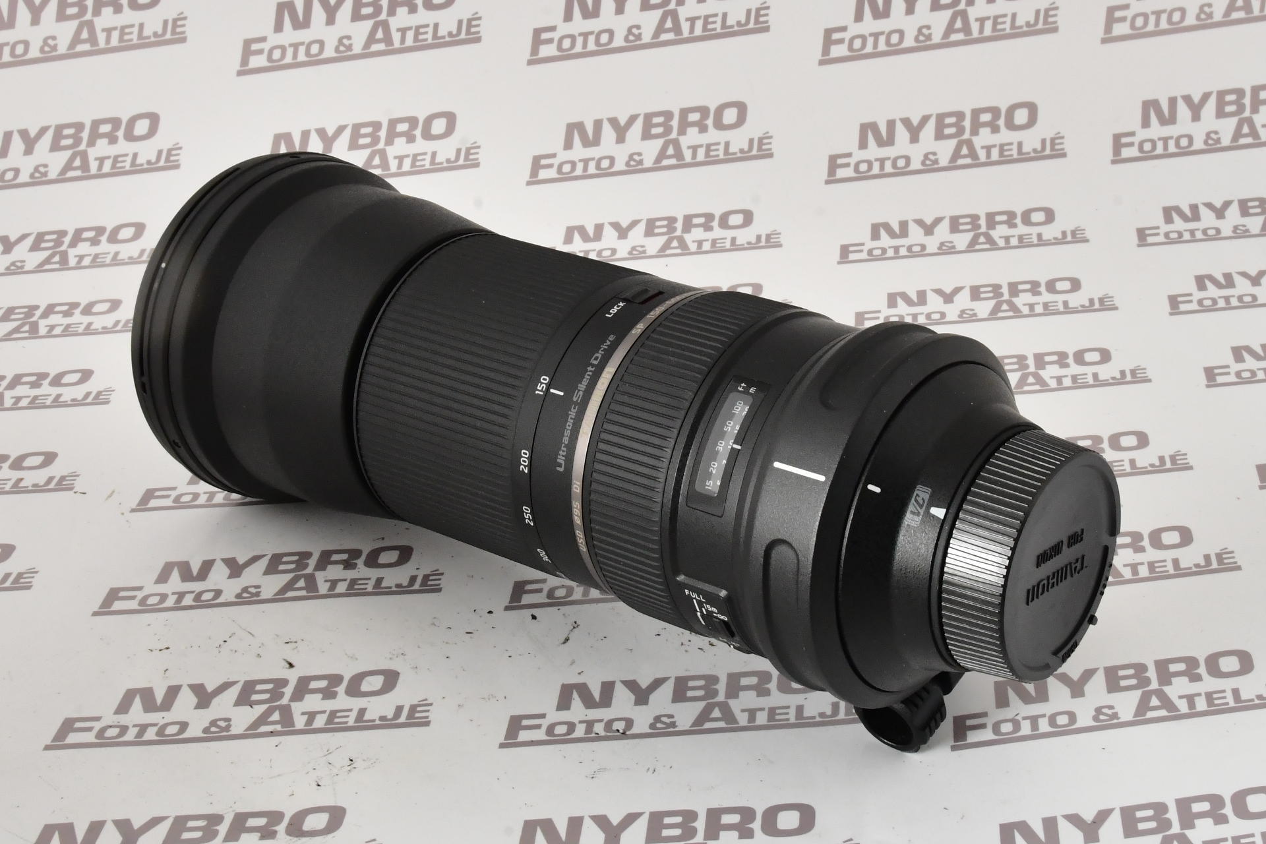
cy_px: 422
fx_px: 1090
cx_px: 633
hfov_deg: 60.3
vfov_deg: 42.3
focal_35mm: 31
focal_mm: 31
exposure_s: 1/250
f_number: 16
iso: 1600
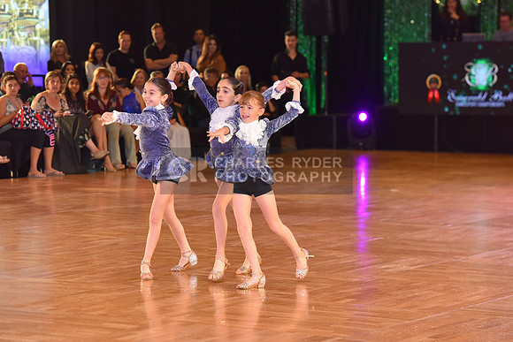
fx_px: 1853
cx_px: 256
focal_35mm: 130
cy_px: 171
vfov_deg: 10.6
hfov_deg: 15.8
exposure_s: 1/250
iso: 2000
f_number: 4.5
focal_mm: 130
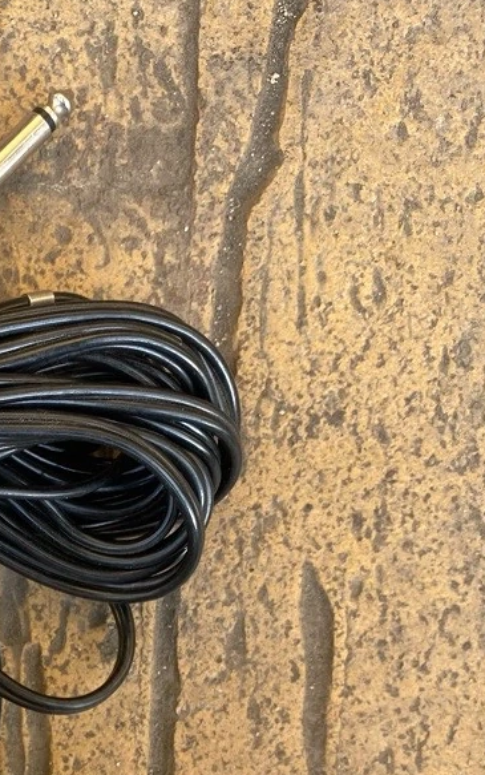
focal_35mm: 63
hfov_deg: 19.4
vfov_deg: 31.0
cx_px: -105
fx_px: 1331
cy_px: 701
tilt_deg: -85.3
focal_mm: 4.25
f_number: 1.8
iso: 32
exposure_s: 1/244
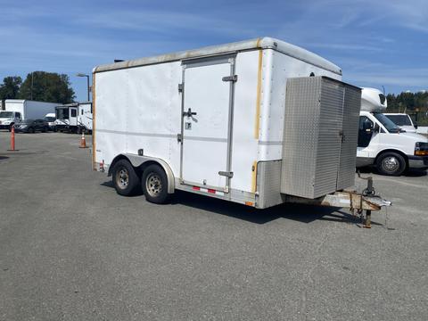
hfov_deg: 67.3
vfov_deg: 53.1
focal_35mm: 26
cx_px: 214
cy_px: 160
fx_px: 321
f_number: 1.8
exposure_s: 1/5747
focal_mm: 4.25
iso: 32
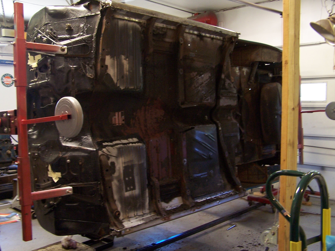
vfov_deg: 37.7
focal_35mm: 38
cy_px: 126
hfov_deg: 49.0
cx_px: 168
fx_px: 368
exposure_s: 1/8
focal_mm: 6.3
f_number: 2.8
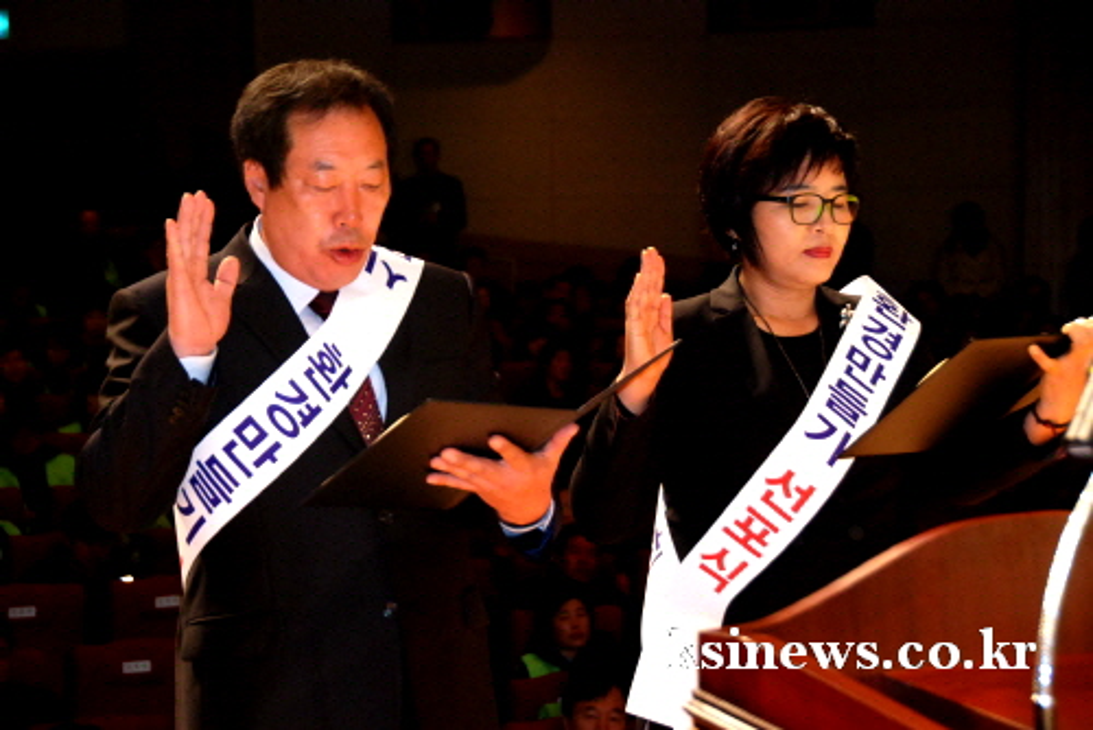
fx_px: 2962
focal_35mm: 98
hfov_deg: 20.9
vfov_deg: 14.1
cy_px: 365
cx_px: 546
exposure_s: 1/60
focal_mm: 65
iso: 800
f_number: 5
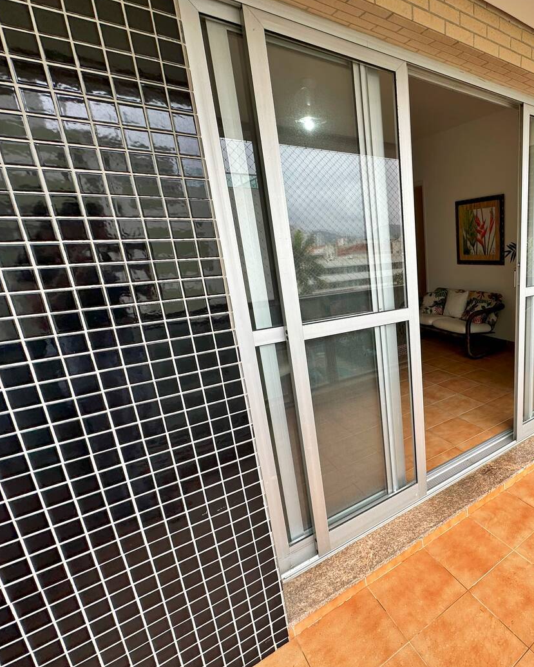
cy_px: 339
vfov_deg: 83.3
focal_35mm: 19
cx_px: 439
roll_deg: +1.9
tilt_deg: -14.6
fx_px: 375
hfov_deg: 63.7
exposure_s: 1/161
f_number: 2.2
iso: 40
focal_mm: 2.22
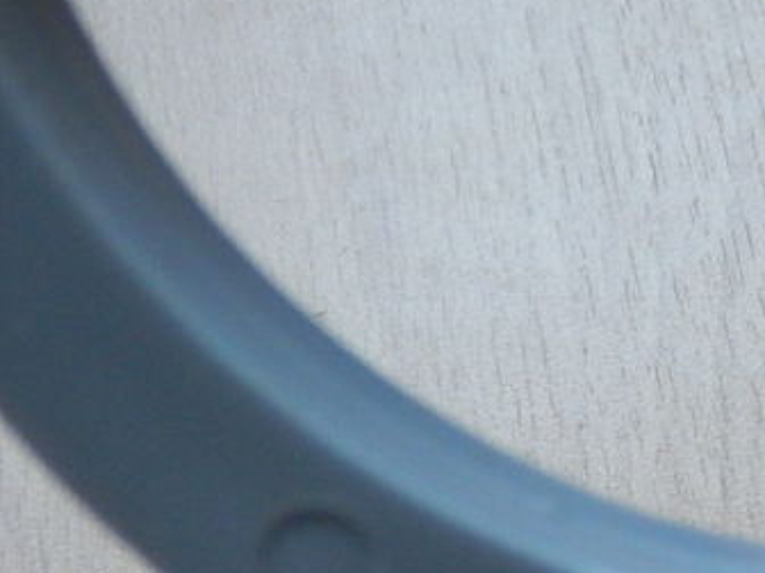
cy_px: 600
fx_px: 3227
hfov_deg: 12.9
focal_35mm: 146
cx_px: 1102
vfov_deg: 10.1
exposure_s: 1/80
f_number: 4
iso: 500
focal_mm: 8.9
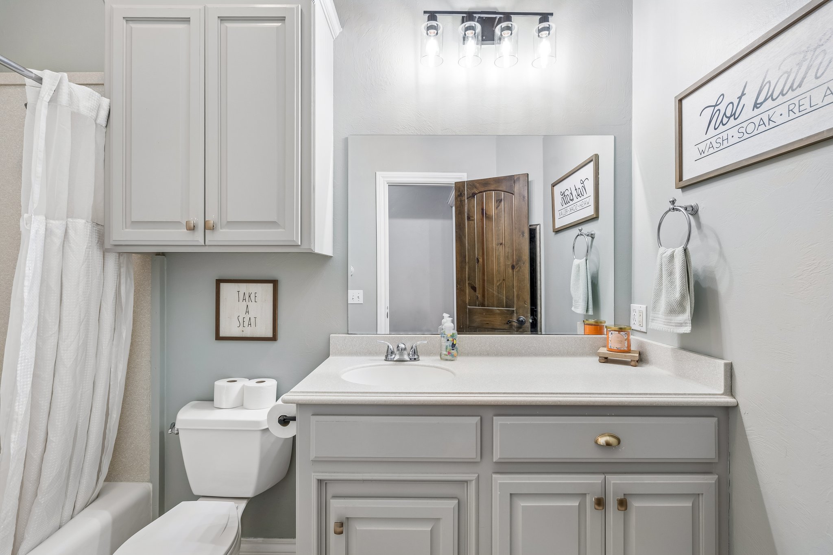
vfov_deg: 73.7
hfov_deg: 96.7
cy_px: 278
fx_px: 370
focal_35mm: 16
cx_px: 416
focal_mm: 16
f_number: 8
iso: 200
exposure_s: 1/5
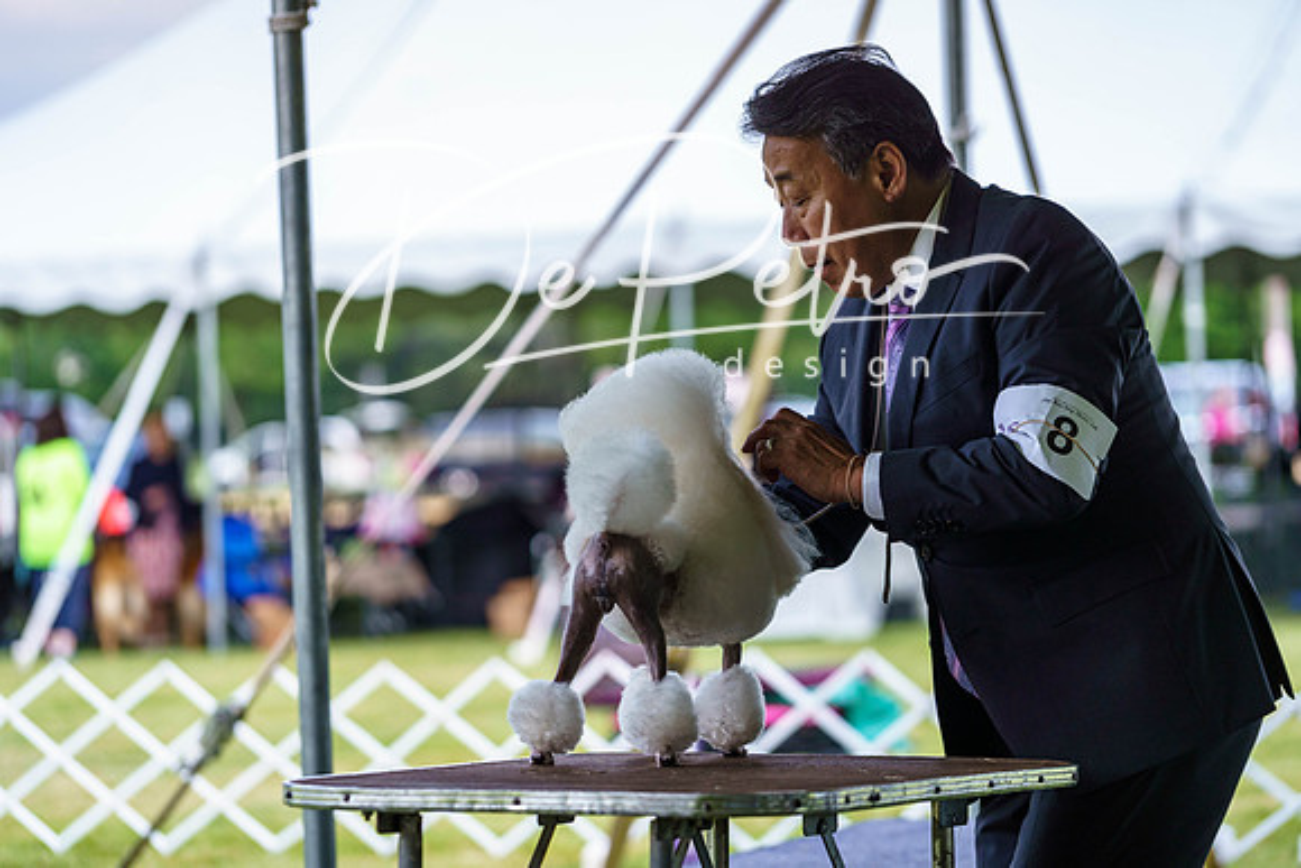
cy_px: 434
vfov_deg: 9.1
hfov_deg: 13.6
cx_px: 650
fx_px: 5458
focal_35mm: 151
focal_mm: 151
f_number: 4
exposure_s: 1/500
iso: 320
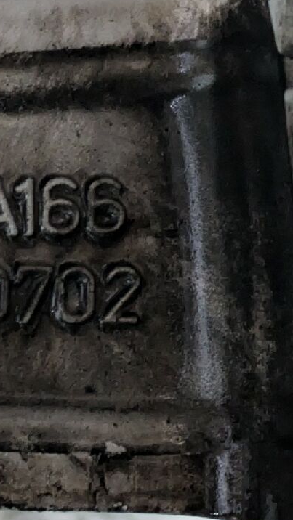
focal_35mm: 149
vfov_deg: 14.4
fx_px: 2057
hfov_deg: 8.1
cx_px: 4
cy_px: 240
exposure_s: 1/25
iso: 651
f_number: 1.89
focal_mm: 5.43
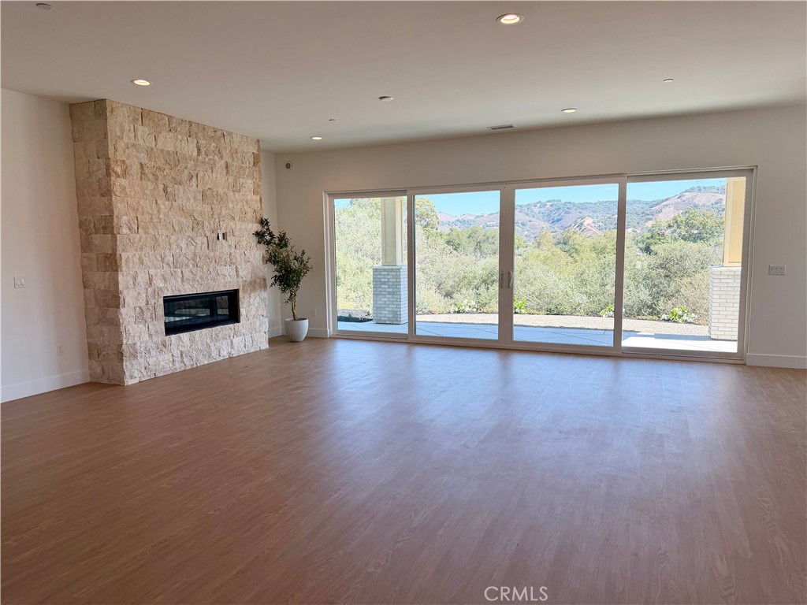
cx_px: 404
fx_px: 560
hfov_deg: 71.6
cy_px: 302
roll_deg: +0.4
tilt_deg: -6.2
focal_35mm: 24
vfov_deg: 56.8
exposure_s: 1/757
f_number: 1.78
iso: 100
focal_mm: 6.76
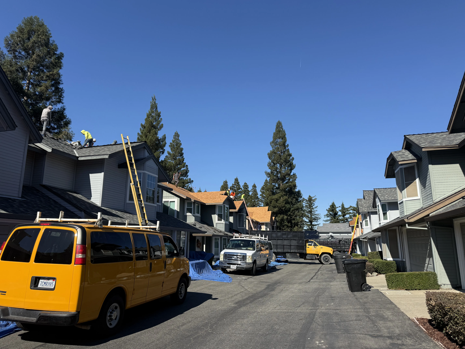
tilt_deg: +13.4
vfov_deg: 56.8
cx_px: 232
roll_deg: -0.9
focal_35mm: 24
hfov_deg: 71.6
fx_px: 322
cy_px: 174
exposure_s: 1/4167
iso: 80
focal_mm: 6.76
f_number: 1.78
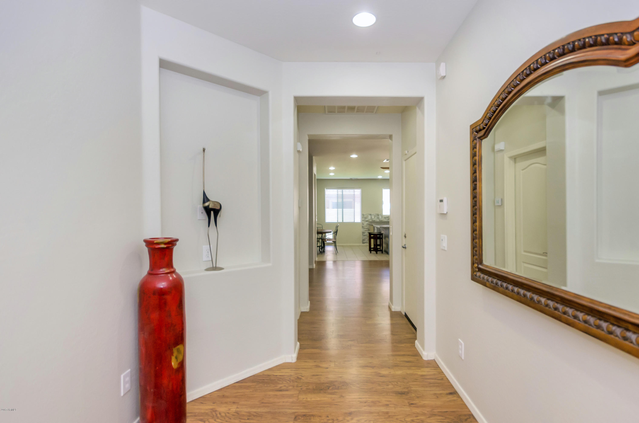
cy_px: 212
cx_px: 320
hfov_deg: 92.6
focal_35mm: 17
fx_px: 306
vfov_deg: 69.4
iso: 800
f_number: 6.3
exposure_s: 1/60
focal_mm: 11.5
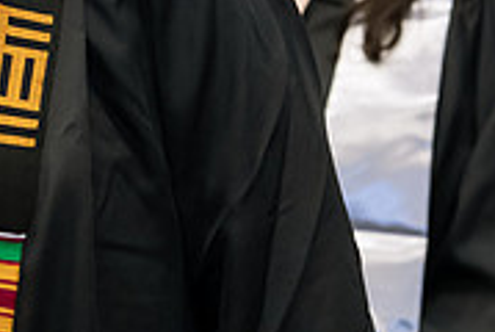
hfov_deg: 5.3
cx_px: 22
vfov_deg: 3.5
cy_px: -198
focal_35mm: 388
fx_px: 5344
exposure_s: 1/200
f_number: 3.5
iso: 1600
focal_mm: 120
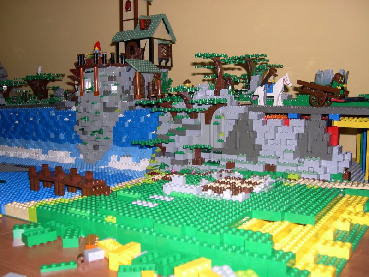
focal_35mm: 38
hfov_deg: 49.0
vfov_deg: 37.7
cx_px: 184
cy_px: 138
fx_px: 405
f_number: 2.8
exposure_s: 1/60
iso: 100
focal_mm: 8
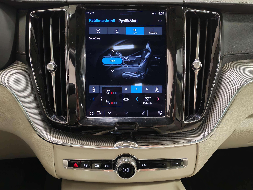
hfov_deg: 56.8
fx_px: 234
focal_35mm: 32
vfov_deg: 44.2
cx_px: 126
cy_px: 95
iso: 2500
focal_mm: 6.12
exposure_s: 1/50
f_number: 1.9
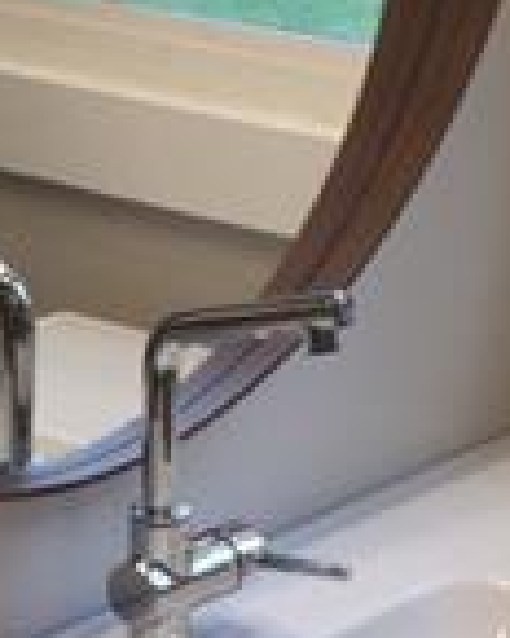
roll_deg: +0.1
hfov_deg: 10.2
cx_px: 31
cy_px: 440
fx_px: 2830
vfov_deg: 12.8
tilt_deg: -18.2
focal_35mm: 150
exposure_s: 1/60
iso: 40
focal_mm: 4.15
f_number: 2.2
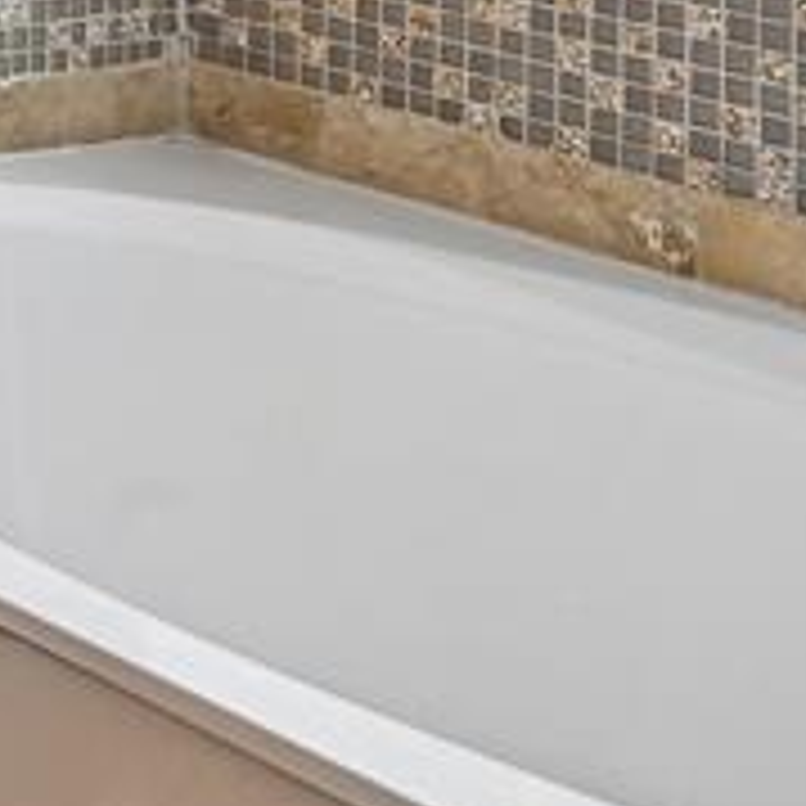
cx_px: -1463
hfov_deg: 11.8
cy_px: -617
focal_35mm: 97
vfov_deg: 15.5
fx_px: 2555
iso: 400
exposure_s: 1/30
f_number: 8
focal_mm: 20
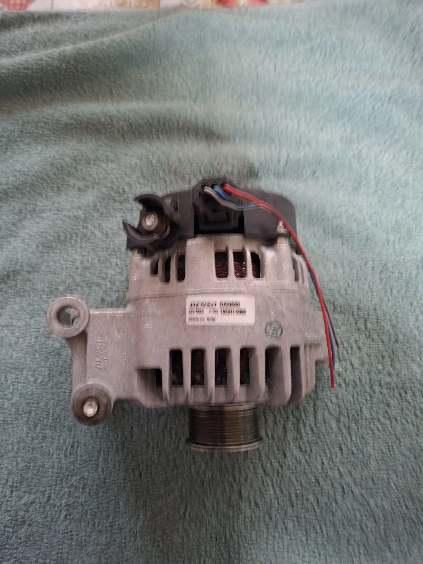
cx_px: 212
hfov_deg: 58.9
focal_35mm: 23
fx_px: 375
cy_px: 282
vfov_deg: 73.9
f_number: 1.8
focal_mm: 5.54
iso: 640
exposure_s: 1/25
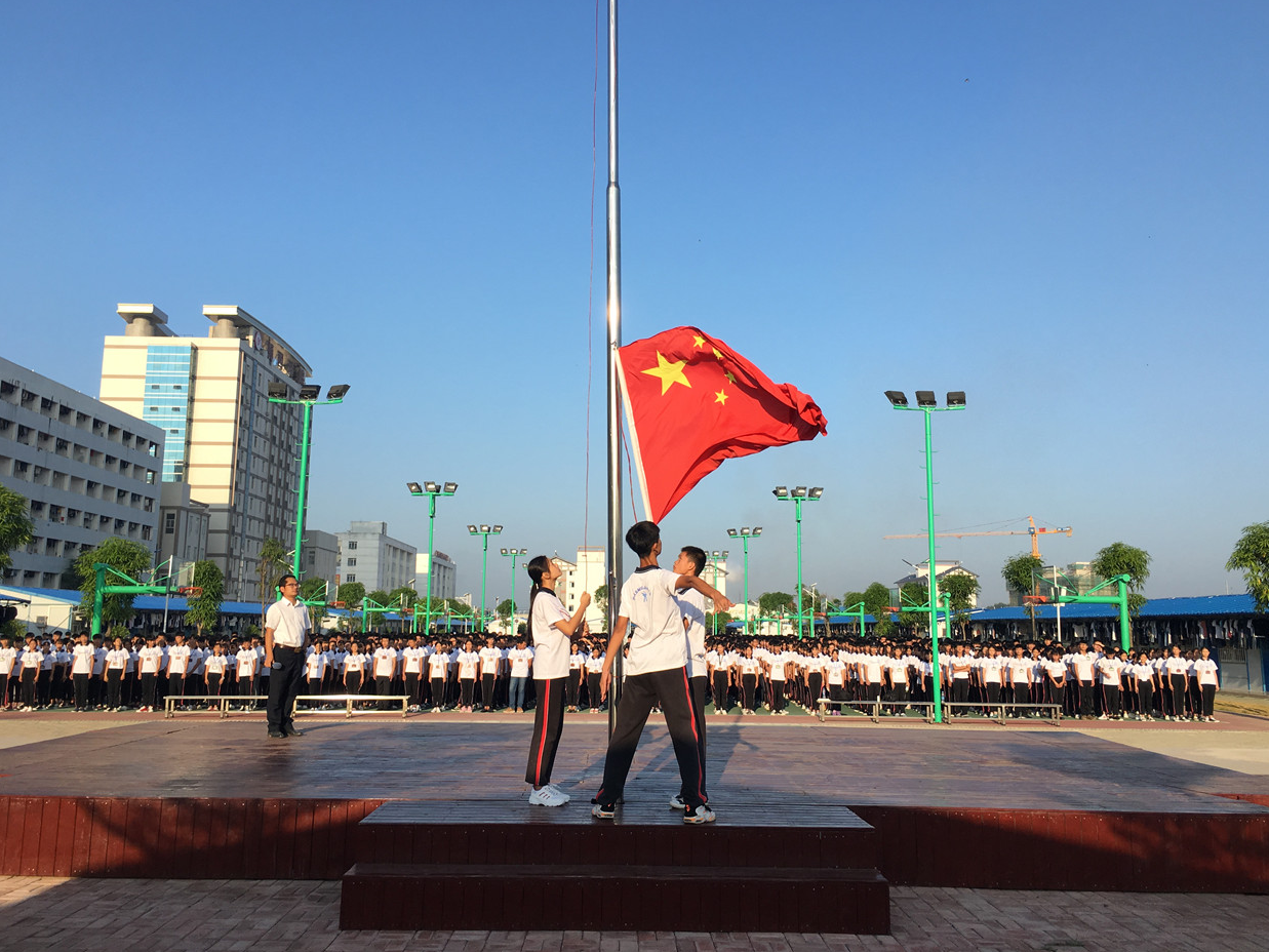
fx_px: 1100
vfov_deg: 46.8
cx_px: 639
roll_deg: +0.0
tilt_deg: +9.7
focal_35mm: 30
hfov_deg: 60.0
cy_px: 463
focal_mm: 4.15
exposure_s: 1/1068
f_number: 2.2
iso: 25
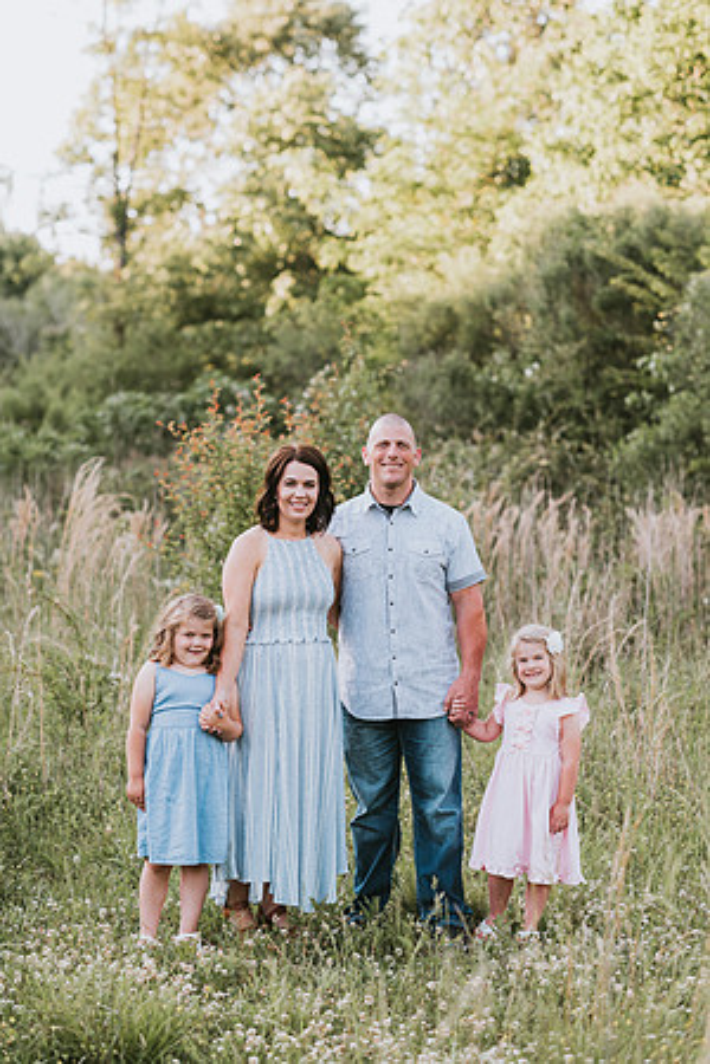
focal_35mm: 85
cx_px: 355
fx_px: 2514
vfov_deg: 23.9
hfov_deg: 16.1
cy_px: 532
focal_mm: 85
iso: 200
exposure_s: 1/320
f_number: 2.5
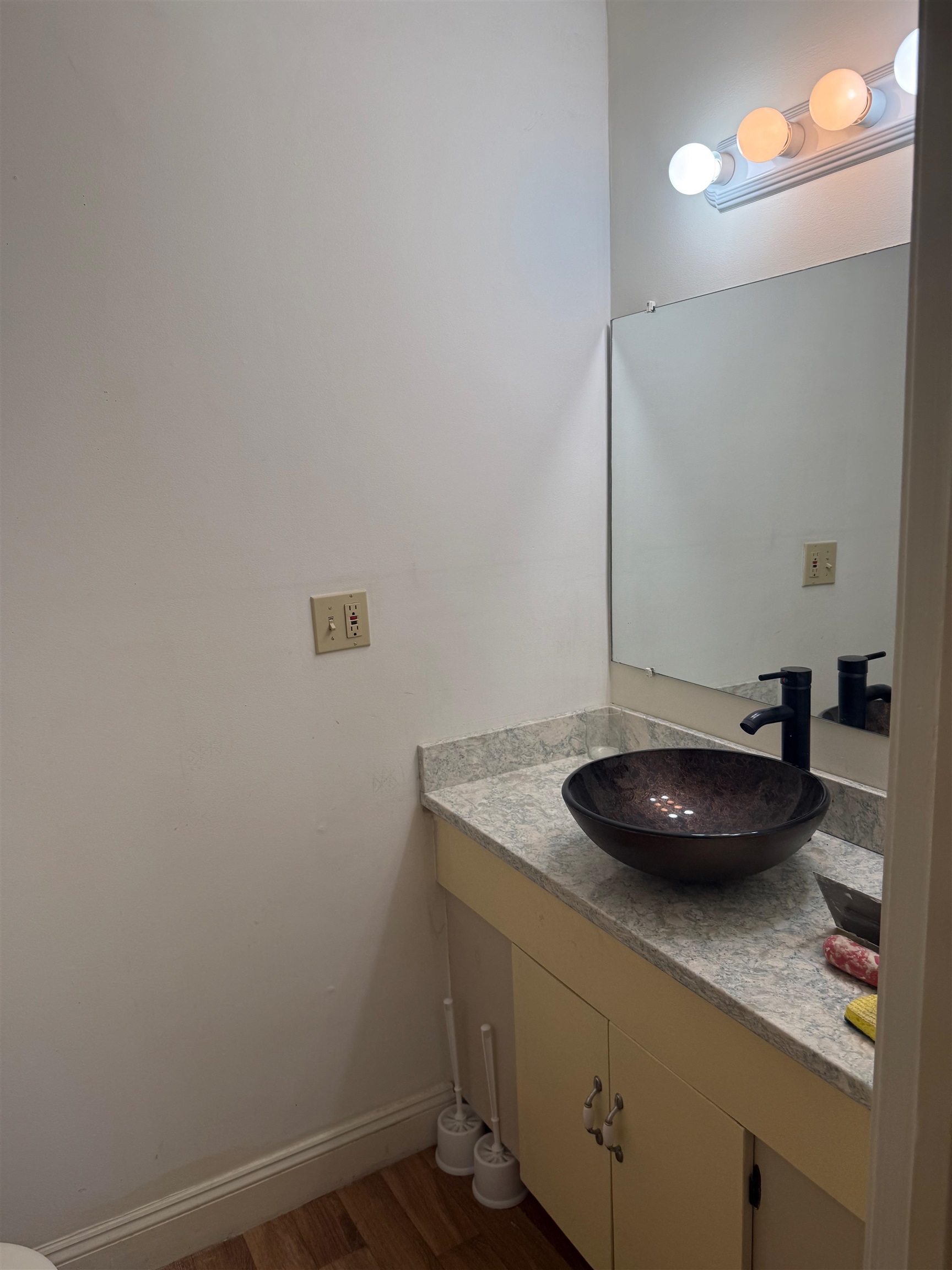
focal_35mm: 24
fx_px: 880
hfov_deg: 56.8
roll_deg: +3.8
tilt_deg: -9.1
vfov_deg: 71.6
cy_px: 635
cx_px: 476
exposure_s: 1/133
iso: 80
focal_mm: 6.76
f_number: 1.78
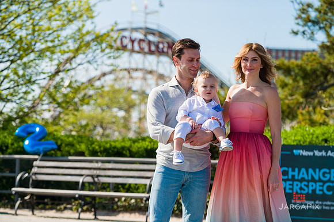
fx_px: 1038
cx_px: 167
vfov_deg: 12.2
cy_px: 111
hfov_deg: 18.3
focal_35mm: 112
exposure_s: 1/2000
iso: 200
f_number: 5
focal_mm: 112
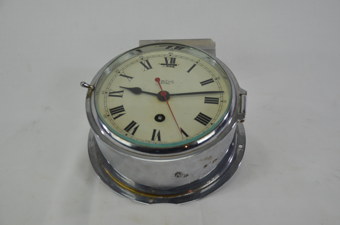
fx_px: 565
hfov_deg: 33.5
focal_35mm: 60
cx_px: 170
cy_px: 112
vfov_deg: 22.5
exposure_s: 1/125
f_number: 5.6
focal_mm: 40
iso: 250
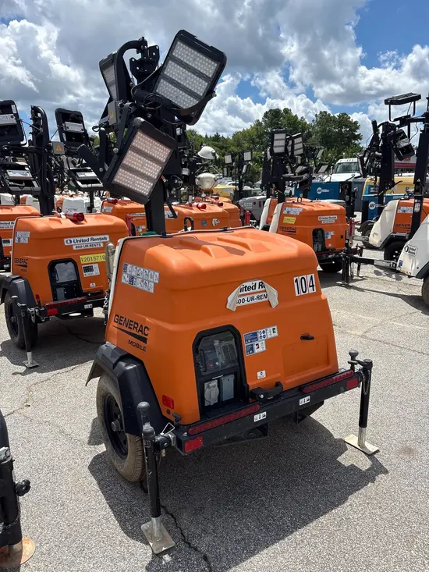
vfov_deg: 67.3
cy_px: 286
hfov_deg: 53.1
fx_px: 430
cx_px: 214
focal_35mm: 26
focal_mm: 5.96
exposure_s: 1/3279
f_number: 1.6
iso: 50
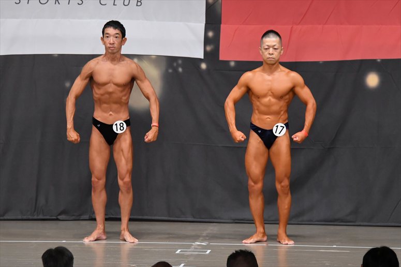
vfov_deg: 6.1
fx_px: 2505
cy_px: 134
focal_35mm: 225
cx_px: 200
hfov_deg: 9.2
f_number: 5.6
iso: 5000
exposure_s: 1/400
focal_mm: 150
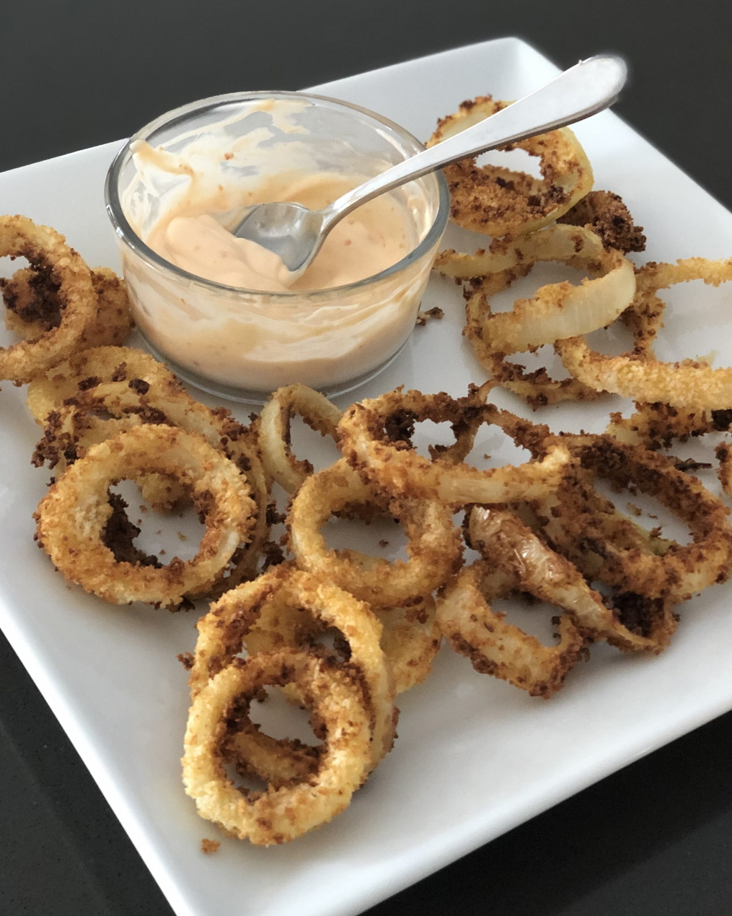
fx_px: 1733
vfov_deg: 29.6
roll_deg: -6.2
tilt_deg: -43.6
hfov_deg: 23.8
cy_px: 437
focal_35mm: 64
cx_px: 413
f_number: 2.4
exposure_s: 1/20
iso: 160
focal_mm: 6
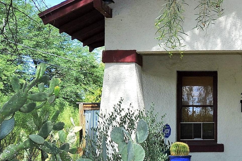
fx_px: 504
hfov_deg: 25.3
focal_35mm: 75
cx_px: 257
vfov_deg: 17.9
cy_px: 135
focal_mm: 24
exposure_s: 1/320
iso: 320
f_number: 11
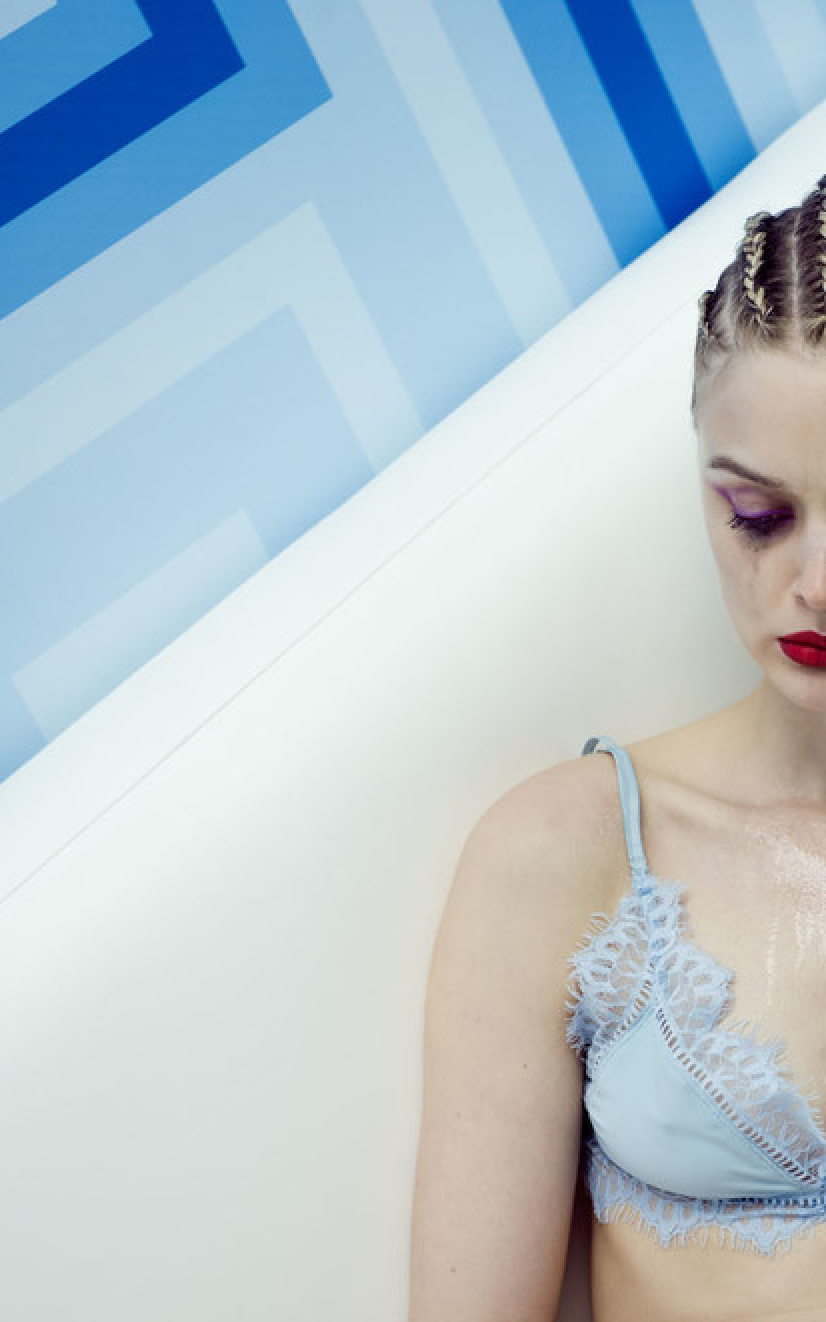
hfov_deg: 12.0
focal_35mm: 108
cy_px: 659
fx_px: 3891
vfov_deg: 19.3
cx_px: 850
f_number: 4
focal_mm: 70
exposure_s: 1/125
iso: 800
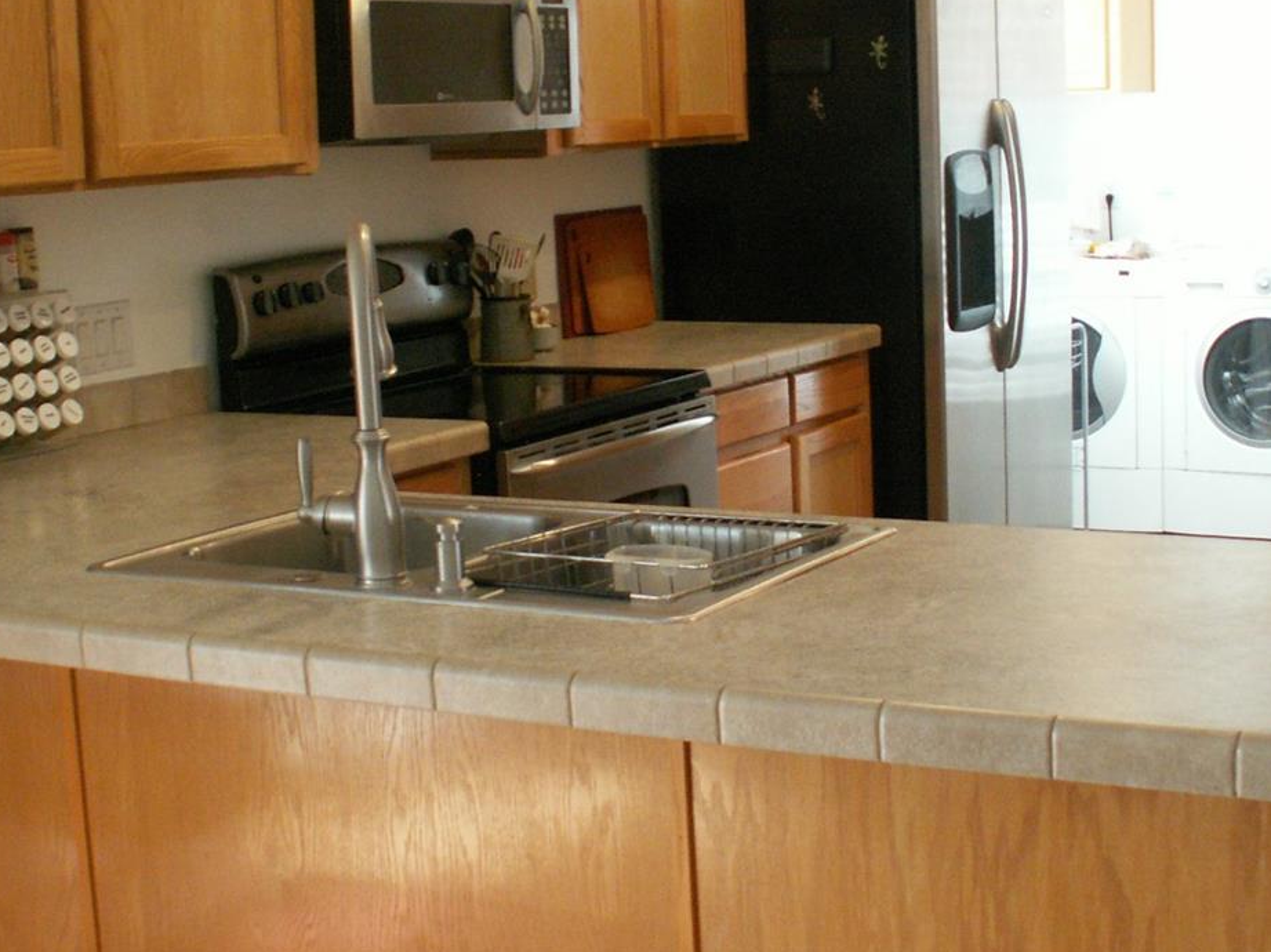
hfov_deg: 33.8
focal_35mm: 57
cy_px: 430
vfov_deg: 25.6
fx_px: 2092
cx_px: 668
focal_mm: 5.86
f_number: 2.8
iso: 160
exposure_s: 1/25
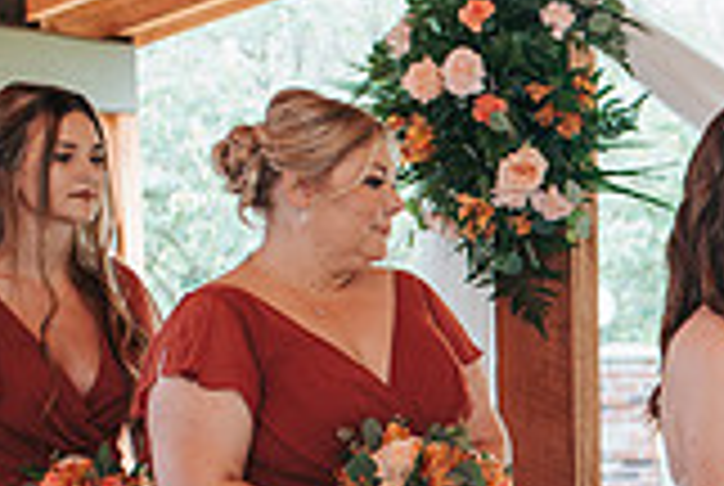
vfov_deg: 10.0
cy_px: 610
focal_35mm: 135
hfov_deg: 14.4
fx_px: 2720
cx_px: 1007
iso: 320
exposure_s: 1/125
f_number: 3.2
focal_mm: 35
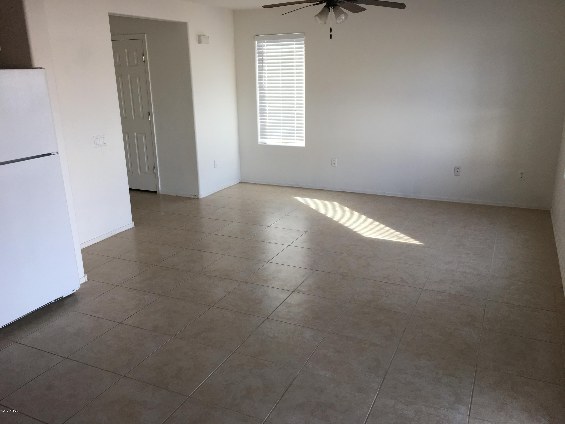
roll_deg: +1.8
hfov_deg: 61.7
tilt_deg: -16.8
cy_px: 212
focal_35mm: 29
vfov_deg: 48.2
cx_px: 282
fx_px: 473
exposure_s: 1/120
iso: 40
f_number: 2.2
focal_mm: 4.15
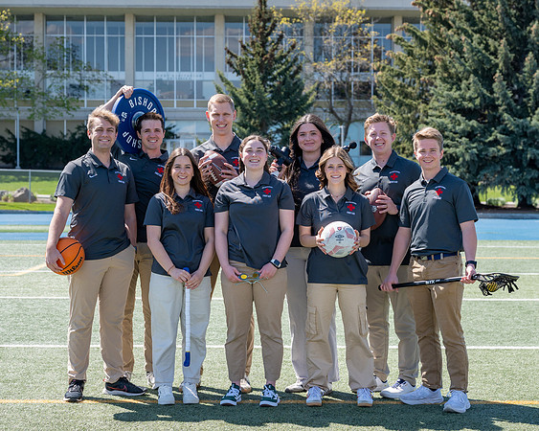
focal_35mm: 73
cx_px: 300
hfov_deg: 26.0
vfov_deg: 20.9
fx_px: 1166
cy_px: 184
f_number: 4
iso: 125
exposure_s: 1/1250
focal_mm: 54
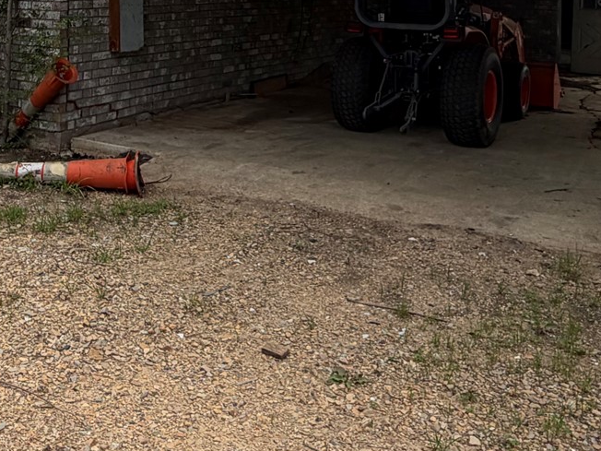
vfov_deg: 30.0
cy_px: -27
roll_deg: +0.8
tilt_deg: +1.0
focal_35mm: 44
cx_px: 207
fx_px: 764
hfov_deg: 42.4
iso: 20
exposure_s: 1/1068
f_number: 2.2
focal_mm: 2.22
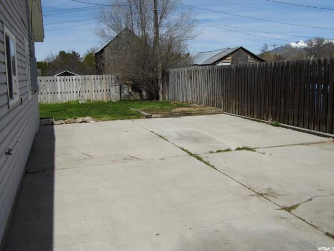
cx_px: 167
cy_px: 126
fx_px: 328
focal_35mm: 34
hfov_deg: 54.0
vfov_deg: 41.8
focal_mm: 6.11
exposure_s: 1/346
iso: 100
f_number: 9.6
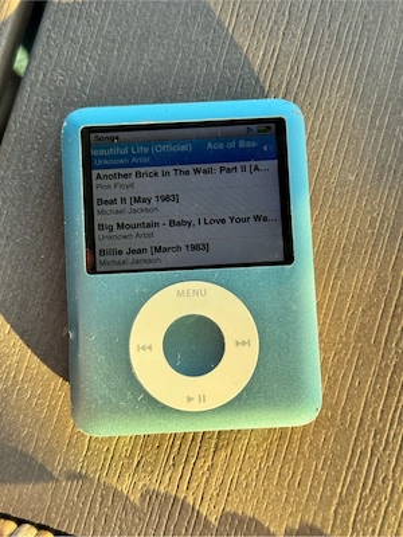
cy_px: 268
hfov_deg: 30.3
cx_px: 202
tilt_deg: -84.9
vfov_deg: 39.7
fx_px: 745
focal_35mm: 48
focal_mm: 6.76
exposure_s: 1/300
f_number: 1.78
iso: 64
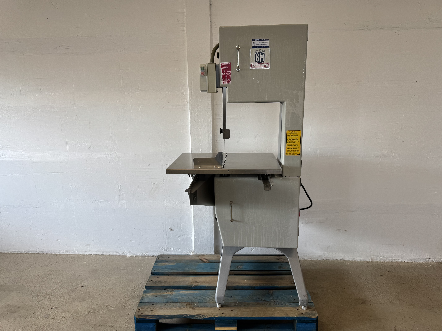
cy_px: 166
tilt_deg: -12.9
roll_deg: +0.6
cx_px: 221
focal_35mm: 24
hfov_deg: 71.6
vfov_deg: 56.8
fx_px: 306
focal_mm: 6.76
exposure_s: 1/153
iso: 64
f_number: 1.78
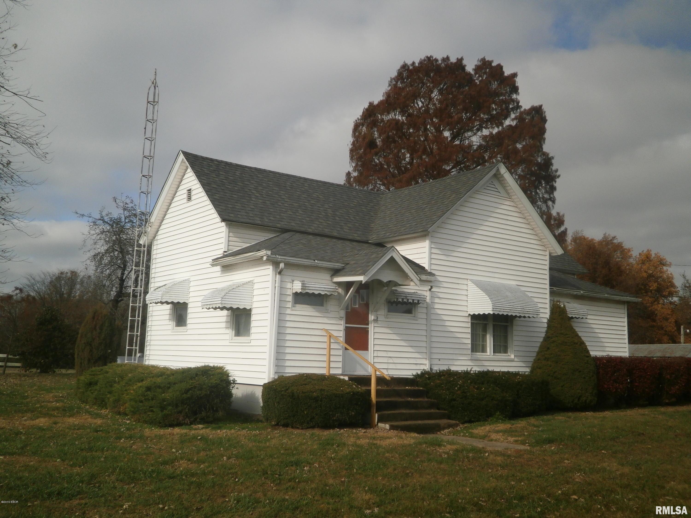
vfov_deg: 39.7
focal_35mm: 36
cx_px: 346
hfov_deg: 51.4
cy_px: 259
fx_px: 719
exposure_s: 1/2000
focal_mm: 6.4
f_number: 3.1
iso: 100
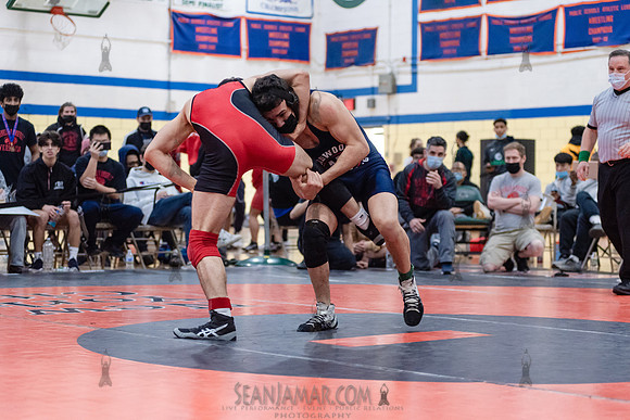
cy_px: 210
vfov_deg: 17.1
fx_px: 1400
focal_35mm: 80
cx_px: 315
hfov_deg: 25.4
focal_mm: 80
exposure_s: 1/400
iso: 4000
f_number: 3.5
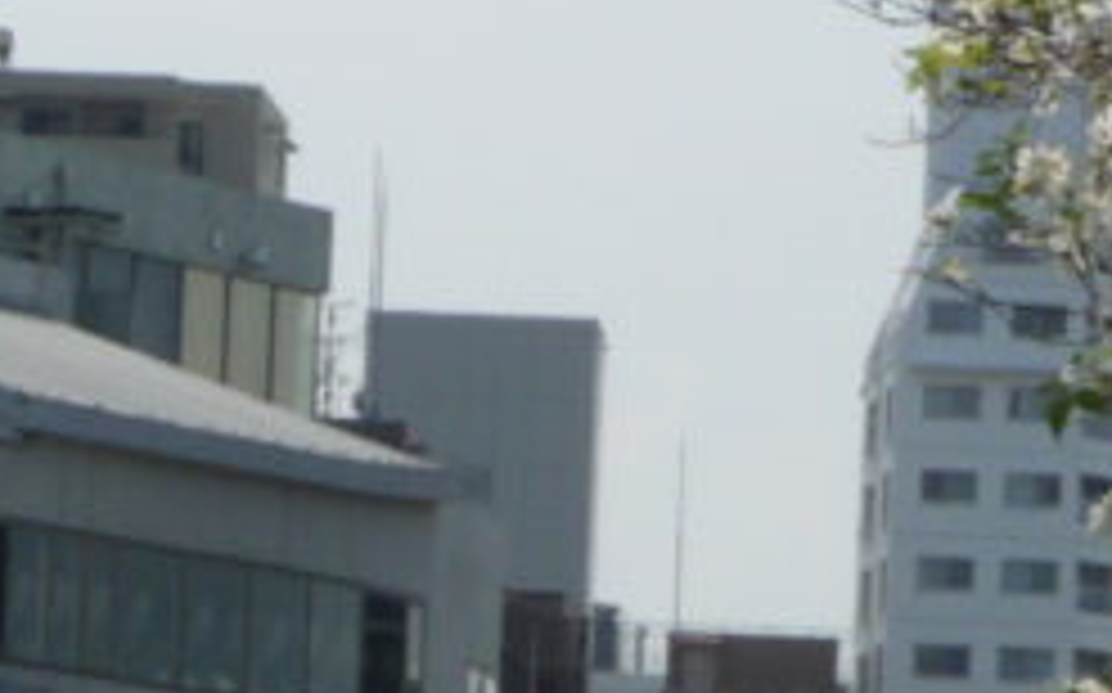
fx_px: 11751
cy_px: 464
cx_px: 311
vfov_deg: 3.4
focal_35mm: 388
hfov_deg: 5.4
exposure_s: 1/1000
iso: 100
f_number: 4.7
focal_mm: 14.2
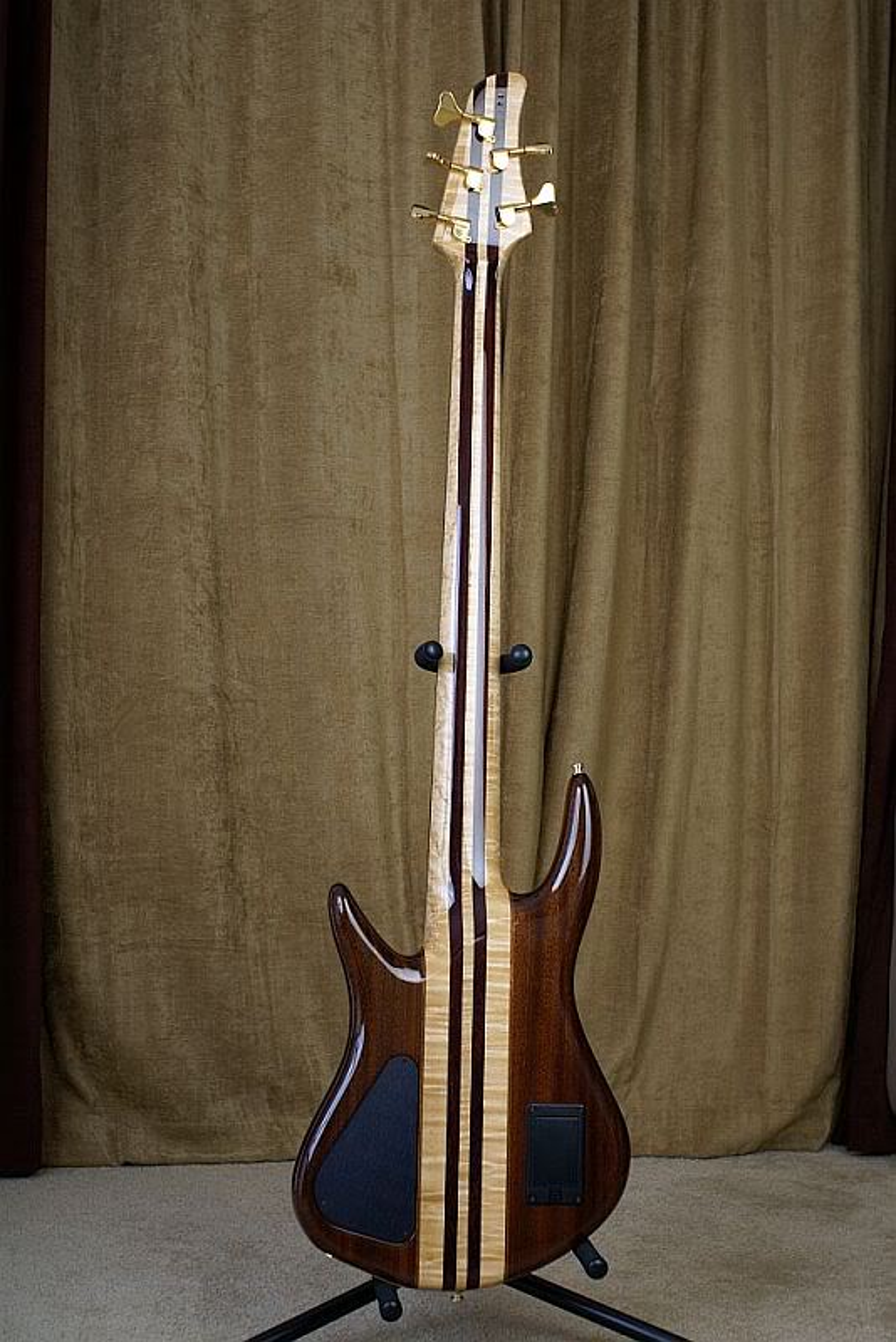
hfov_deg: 31.9
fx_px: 1567
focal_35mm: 42
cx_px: 448
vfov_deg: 46.4
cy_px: 671
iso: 100
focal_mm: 28
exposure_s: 1/250
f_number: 4
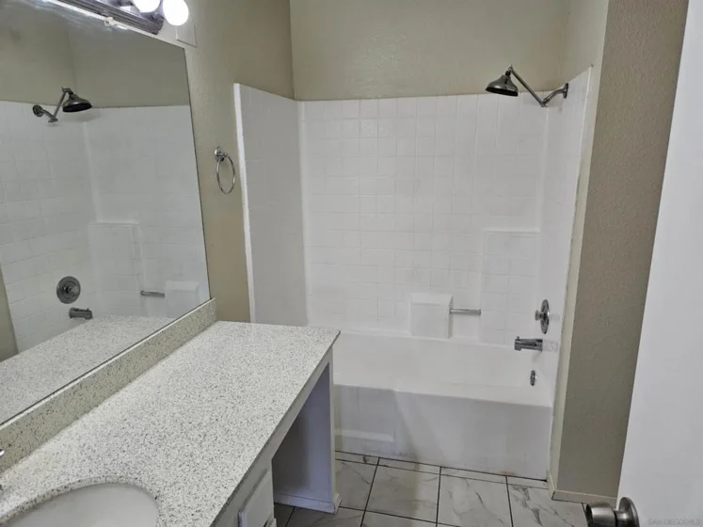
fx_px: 467
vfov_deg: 58.9
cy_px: 264
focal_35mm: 23
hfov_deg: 73.9
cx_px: 352
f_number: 1.8
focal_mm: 5.4
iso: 80
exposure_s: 1/120
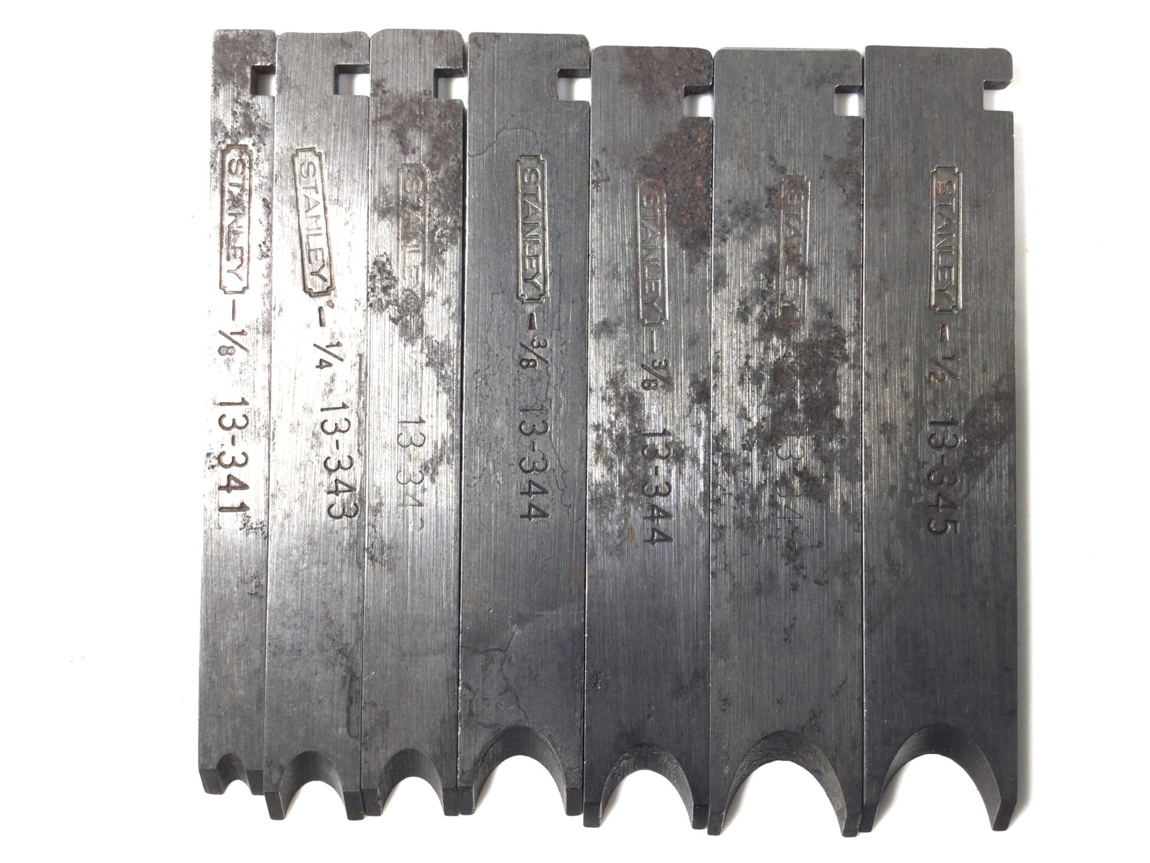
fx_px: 1030
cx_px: 575
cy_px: 432
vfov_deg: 45.4
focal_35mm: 31
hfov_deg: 58.4
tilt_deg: -88.6
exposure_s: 1/103
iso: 25
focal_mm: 3.3
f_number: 2.4
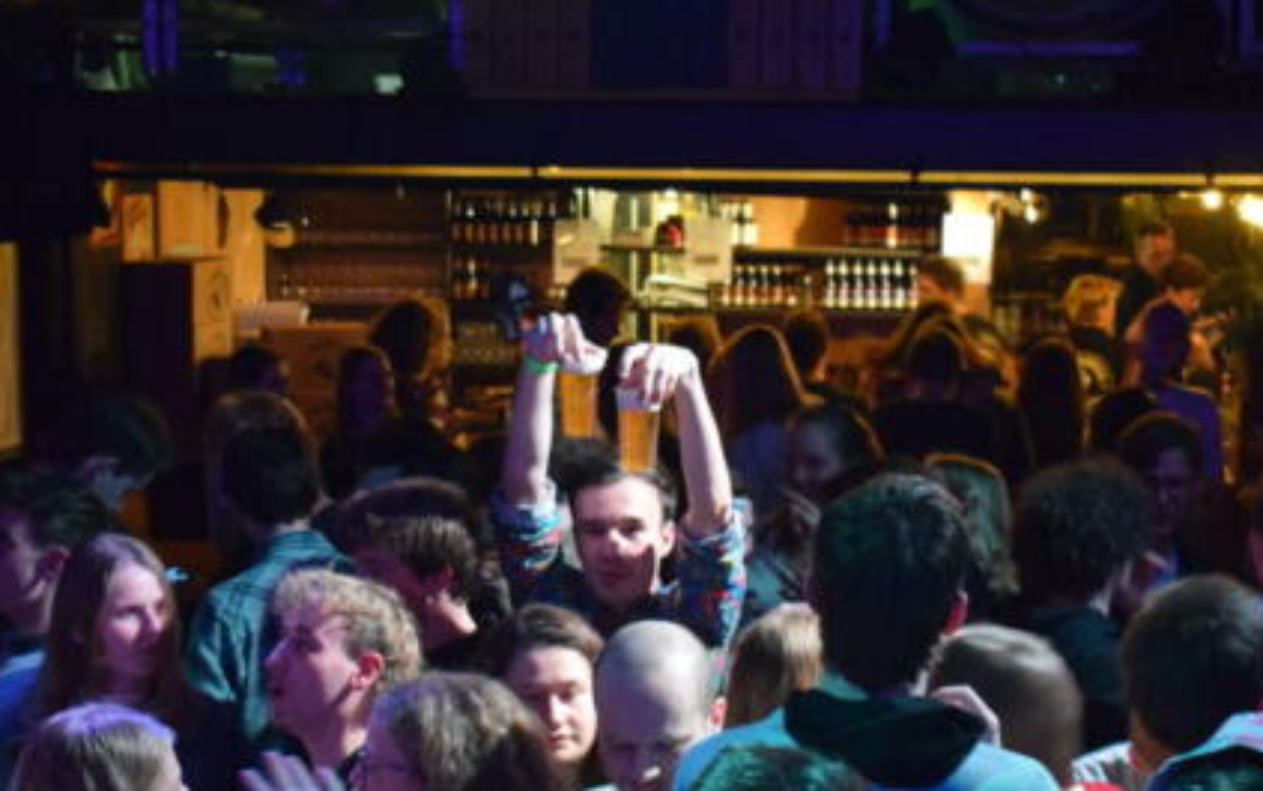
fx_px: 2239
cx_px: 639
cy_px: 485
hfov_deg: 31.5
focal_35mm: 65
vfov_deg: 20.0
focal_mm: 36
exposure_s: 1/30
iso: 6400
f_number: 4.8
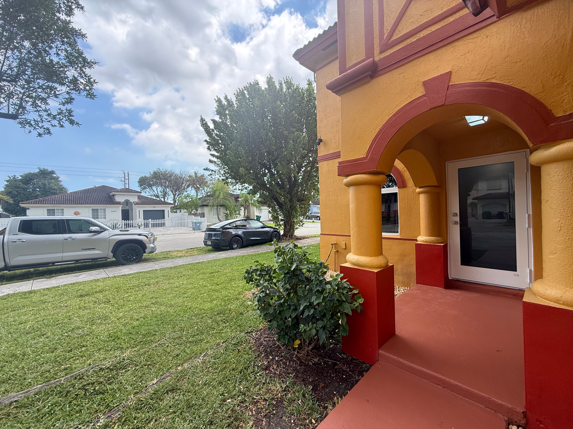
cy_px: 214
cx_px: 286
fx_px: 232
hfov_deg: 102.1
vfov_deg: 85.7
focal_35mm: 14
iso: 64
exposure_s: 1/372
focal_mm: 2.22
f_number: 2.2
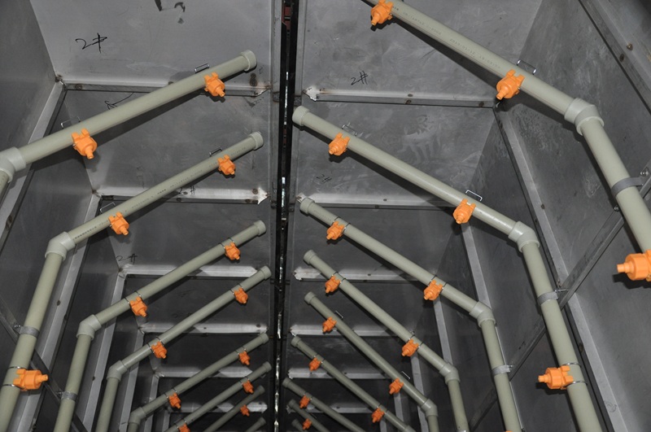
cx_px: 326
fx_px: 596
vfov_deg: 39.9
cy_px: 216
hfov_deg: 57.3
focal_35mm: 33
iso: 800
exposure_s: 1/60
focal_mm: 22
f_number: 3.8
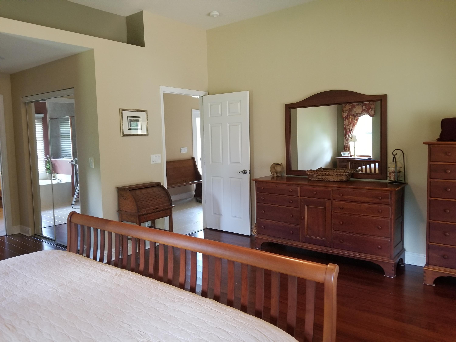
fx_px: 343
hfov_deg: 67.3
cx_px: 228
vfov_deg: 53.1
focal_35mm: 26
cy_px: 171
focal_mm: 4.25
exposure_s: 1/30
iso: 250
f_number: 1.7
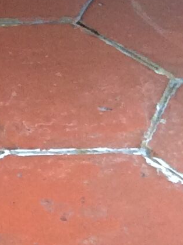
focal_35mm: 197
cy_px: -65
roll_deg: +1.4
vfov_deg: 9.9
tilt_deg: -25.9
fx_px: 1394
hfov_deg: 6.9
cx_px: -337
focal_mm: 3.3
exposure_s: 1/25
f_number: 2.4
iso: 125
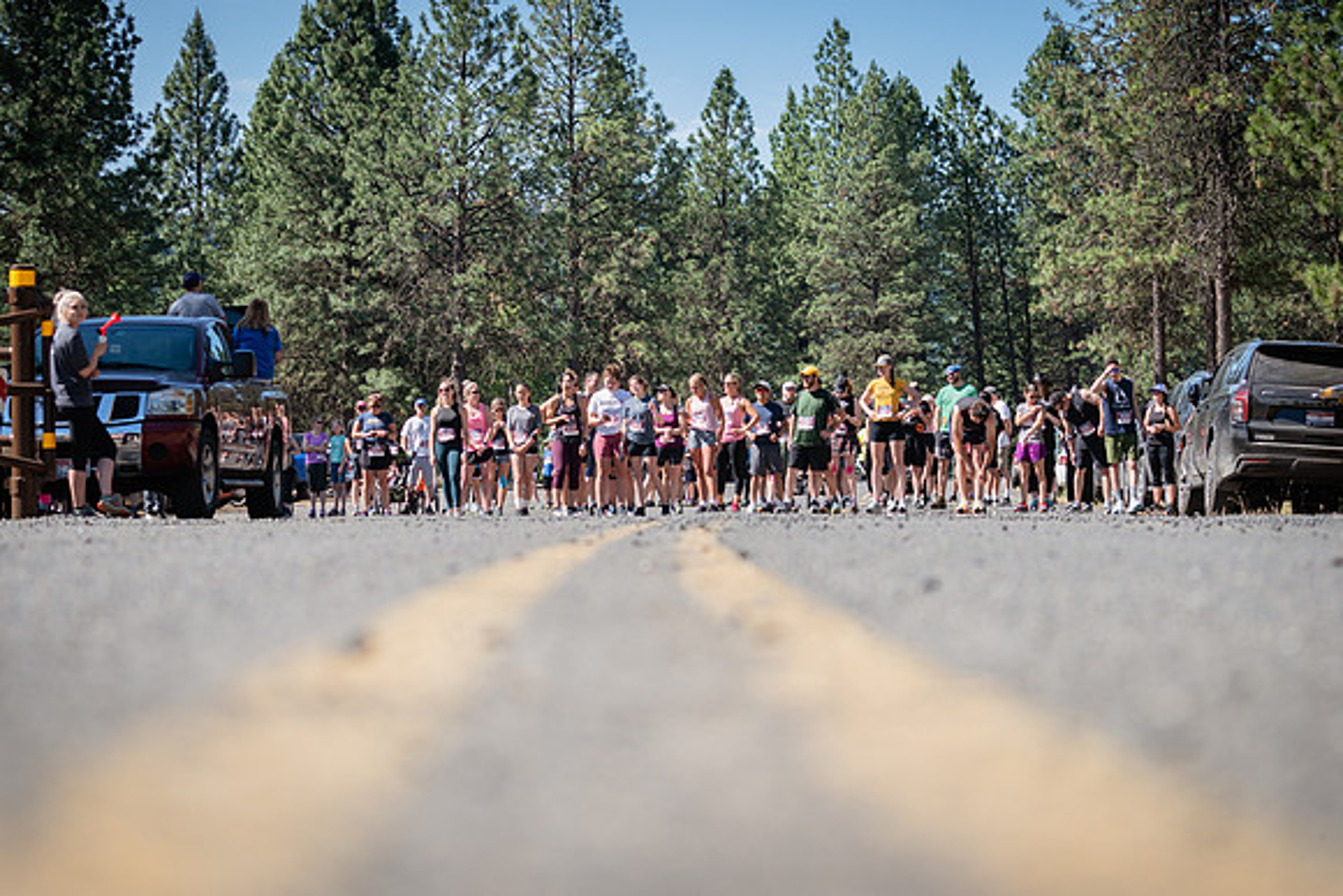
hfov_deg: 25.3
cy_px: 388
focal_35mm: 80
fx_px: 2986
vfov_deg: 17.1
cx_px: 687
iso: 125
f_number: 4
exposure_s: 1/500
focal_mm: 70
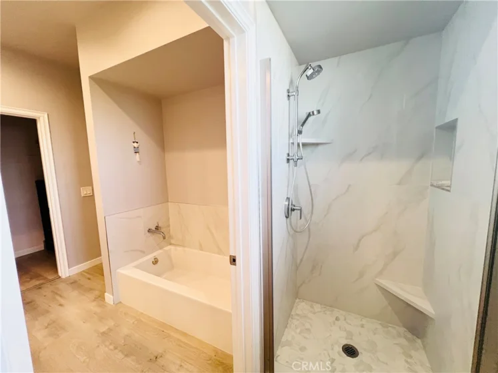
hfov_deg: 106.2
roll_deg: +2.0
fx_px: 187
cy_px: 186
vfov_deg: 89.9
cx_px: 249
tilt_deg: -4.9
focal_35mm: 13
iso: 125
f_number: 1.8
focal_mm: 1.57
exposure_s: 1/120
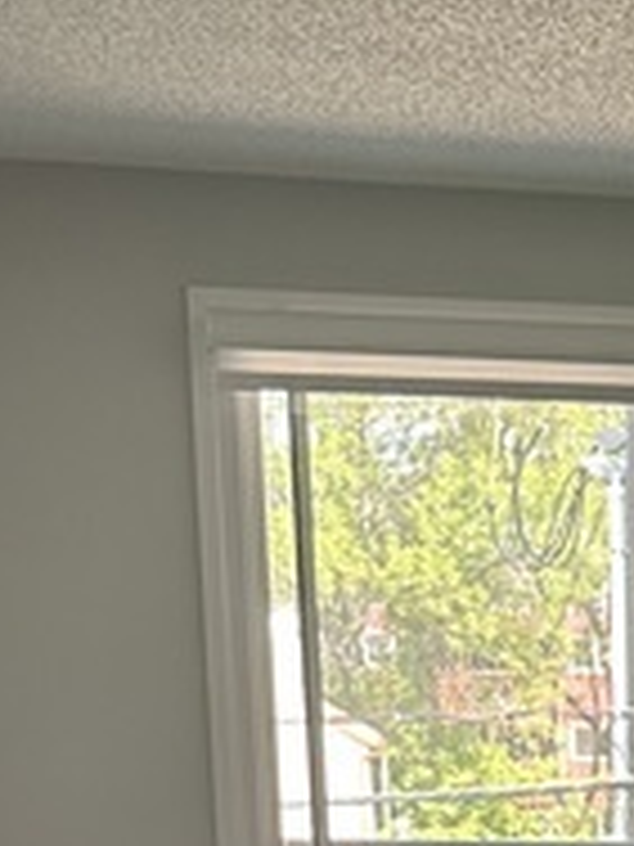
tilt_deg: -15.0
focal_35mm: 102
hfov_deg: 13.8
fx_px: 2491
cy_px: 1413
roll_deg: -0.9
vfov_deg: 16.7
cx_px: 872
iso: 100
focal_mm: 6.86
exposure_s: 1/121
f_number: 1.78
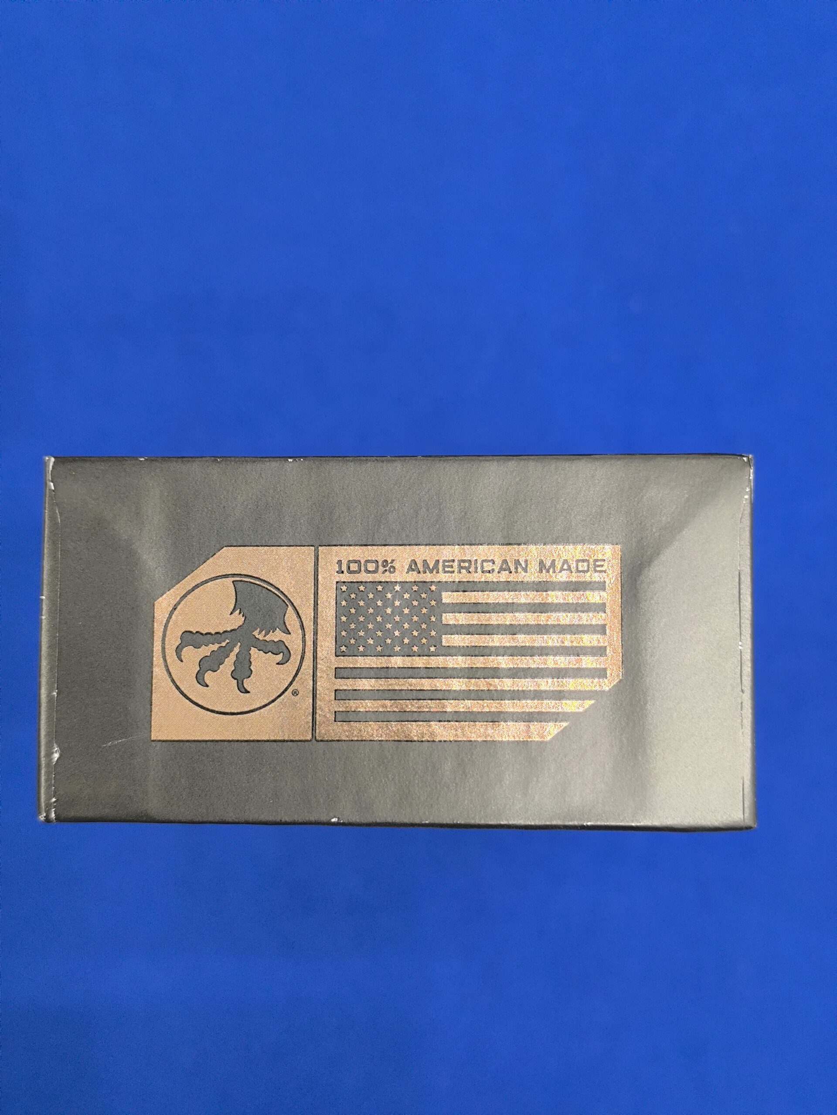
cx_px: 418
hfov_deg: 31.5
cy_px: 558
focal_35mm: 46
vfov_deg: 41.2
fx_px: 1483
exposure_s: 1/50
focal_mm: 6.14
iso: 400
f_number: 1.65
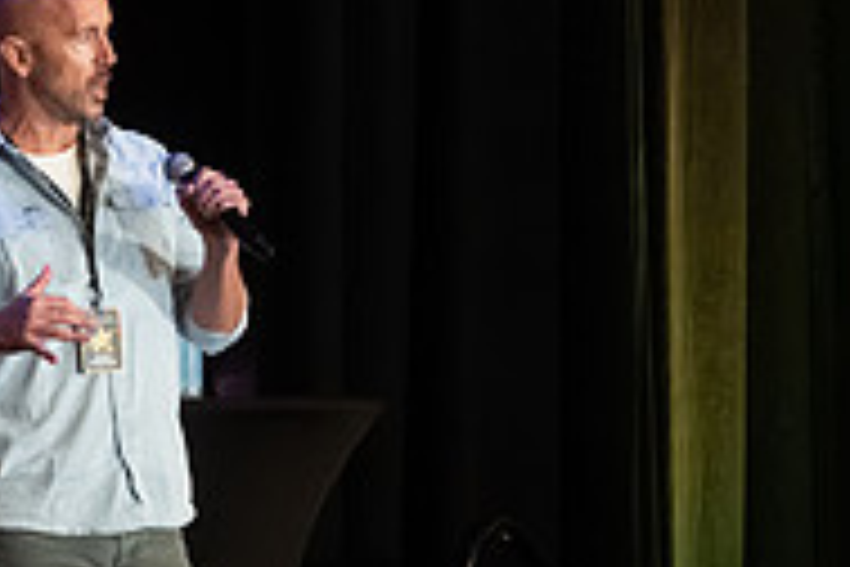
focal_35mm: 620
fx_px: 14638
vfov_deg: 2.2
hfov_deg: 3.3
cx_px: -373
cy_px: 385
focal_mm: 200
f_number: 2.8
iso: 8000
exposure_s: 1/400
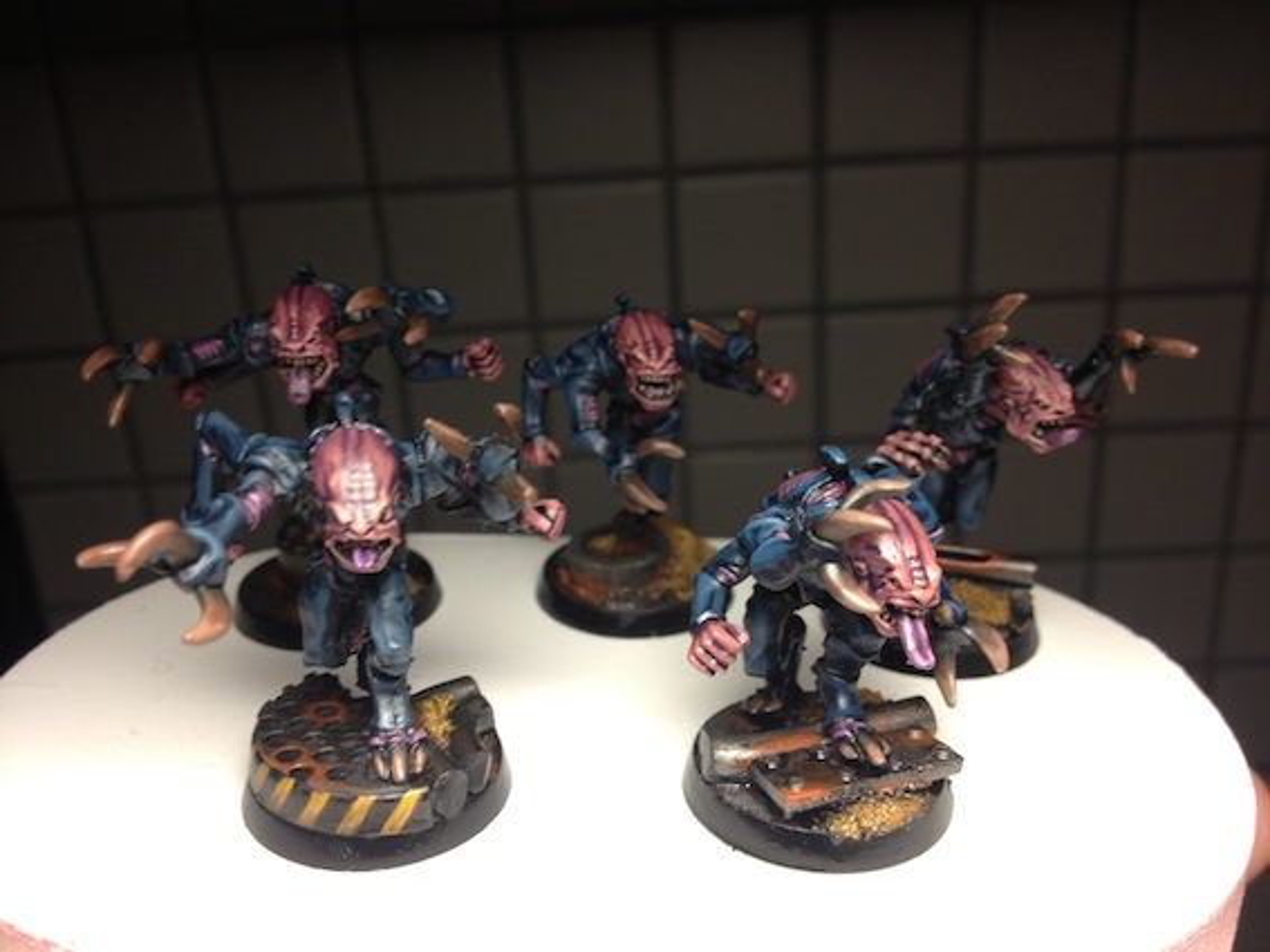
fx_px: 1284
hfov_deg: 52.6
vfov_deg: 40.7
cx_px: 635
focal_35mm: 35
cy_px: 476
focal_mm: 4.28
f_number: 2.4
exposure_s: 1/20
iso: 64
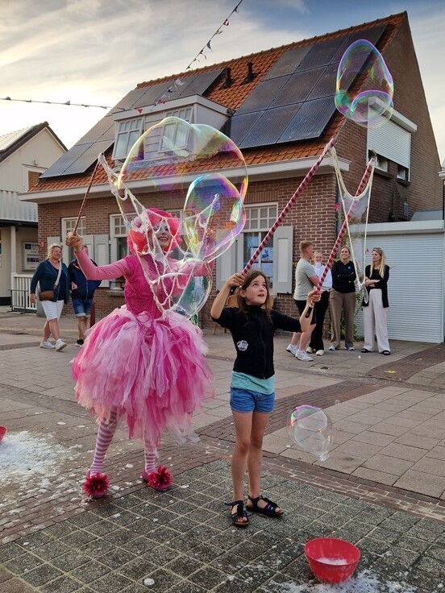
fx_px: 394
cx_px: 222
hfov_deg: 58.9
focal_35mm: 23
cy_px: 296
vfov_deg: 73.9
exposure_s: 1/2500
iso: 50
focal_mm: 5.4
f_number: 1.8
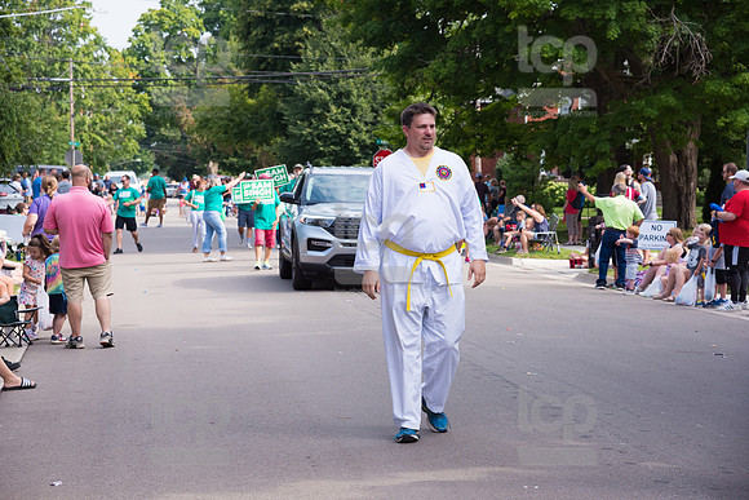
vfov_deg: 14.4
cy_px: 250
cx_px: 374
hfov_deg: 21.5
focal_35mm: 95
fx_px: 1977
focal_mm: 95
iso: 280
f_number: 6.3
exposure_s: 1/500
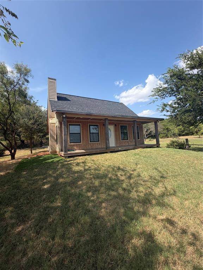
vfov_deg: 102.1
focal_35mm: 14
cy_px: 135
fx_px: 109
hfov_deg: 85.7
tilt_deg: +4.3
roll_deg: +4.7
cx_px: 102
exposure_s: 1/770
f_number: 2.2
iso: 32
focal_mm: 2.22
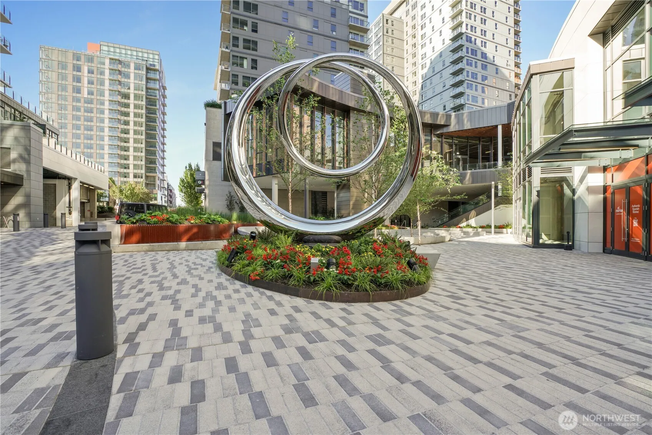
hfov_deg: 96.7
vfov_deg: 73.8
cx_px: 326
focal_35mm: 16
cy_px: 218
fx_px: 290
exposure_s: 1/40
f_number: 11
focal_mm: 16
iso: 100
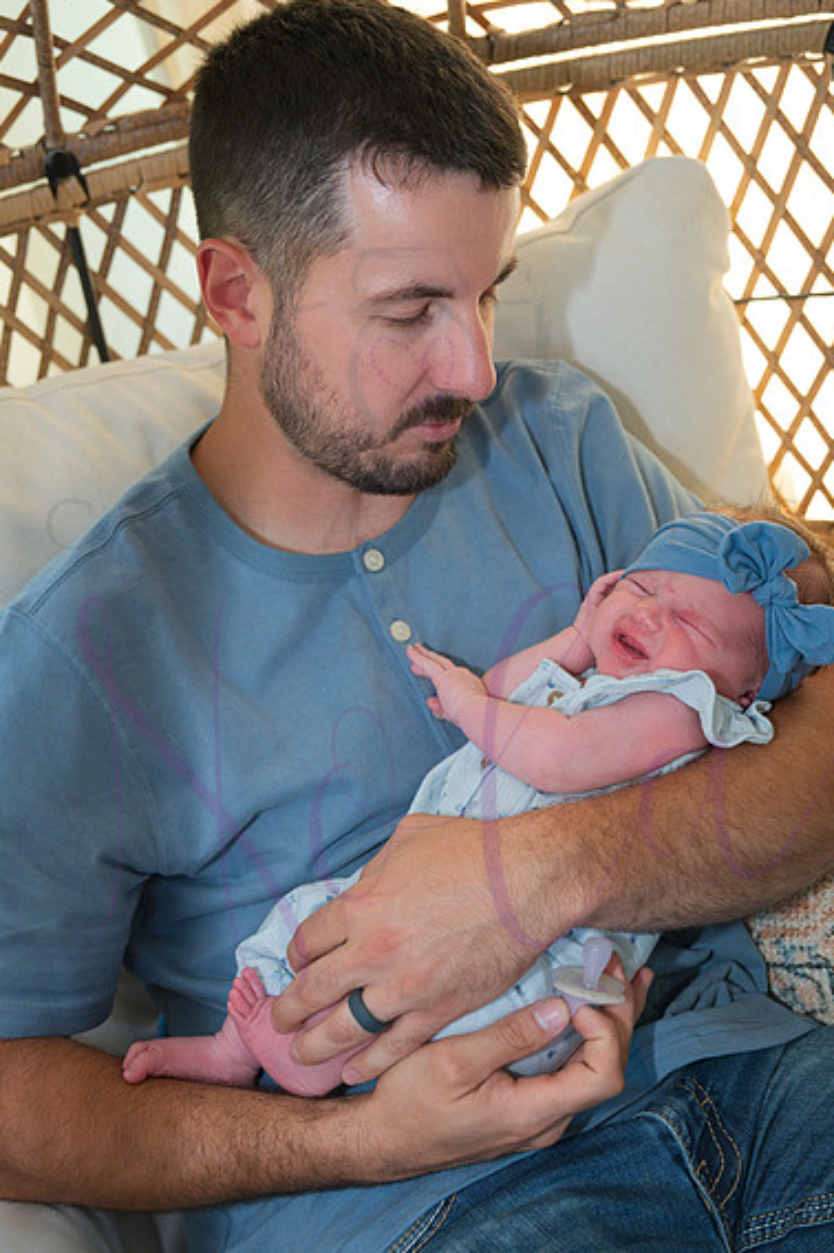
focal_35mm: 46
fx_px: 1600
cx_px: 425
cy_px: 626
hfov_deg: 29.2
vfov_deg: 42.8
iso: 1600
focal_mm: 45
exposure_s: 1/320
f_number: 4
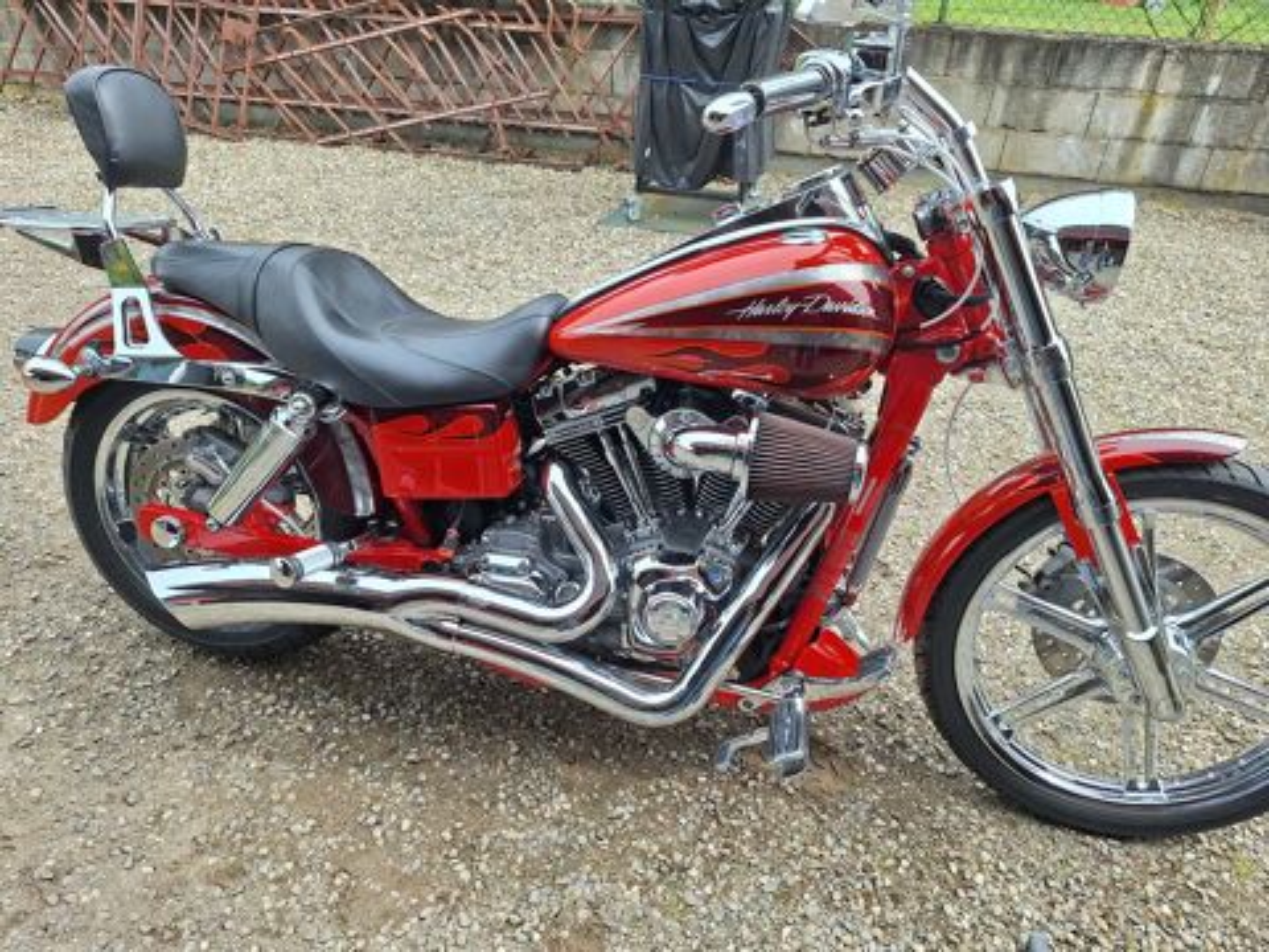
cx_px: 634
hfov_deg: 73.9
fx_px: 843
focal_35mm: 23
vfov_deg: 58.9
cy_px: 476
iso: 40
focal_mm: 5.54
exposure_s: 1/1009
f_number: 1.8
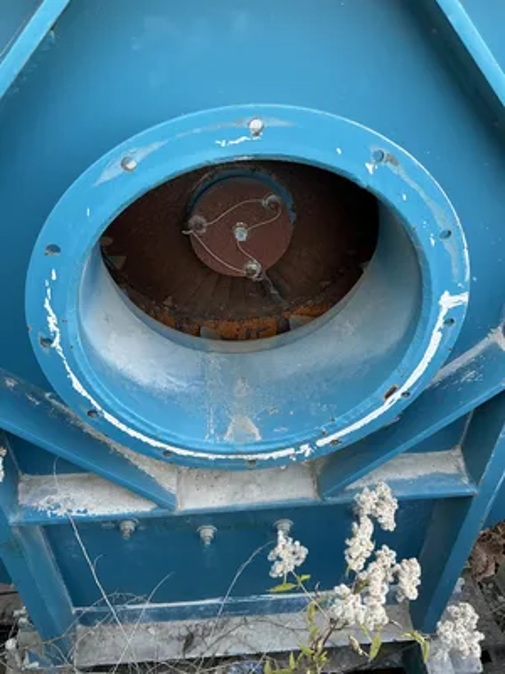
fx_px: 545
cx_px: 252
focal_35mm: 28
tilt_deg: -36.8
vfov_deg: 63.4
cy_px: 337
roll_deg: -3.7
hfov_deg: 49.7
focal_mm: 3
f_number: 1.8
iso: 40
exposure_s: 1/122
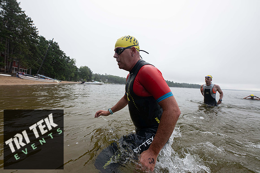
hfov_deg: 104.2
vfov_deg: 81.2
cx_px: 130
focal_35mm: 14
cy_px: 86
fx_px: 101
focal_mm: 14
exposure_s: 1/800
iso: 400
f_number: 4
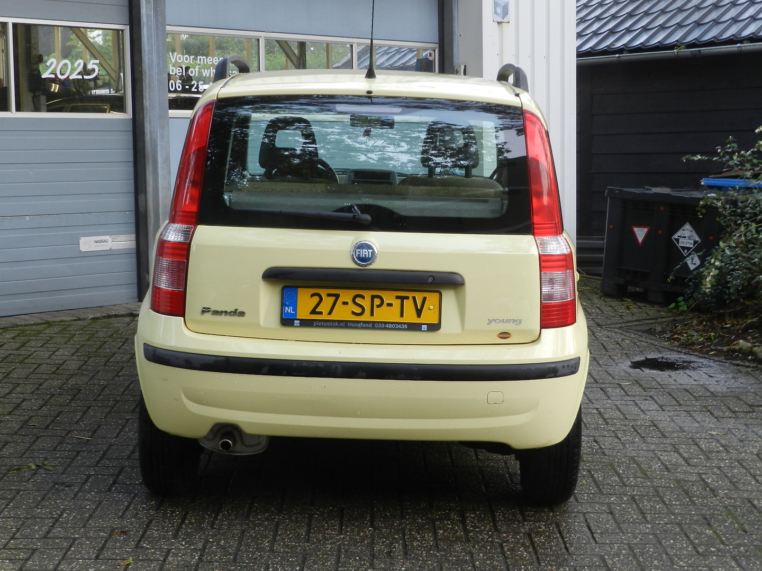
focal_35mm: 60
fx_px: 1321
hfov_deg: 32.2
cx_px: 381
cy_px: 286
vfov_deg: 24.4
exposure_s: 1/40
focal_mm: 10.7
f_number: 4.6
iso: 160
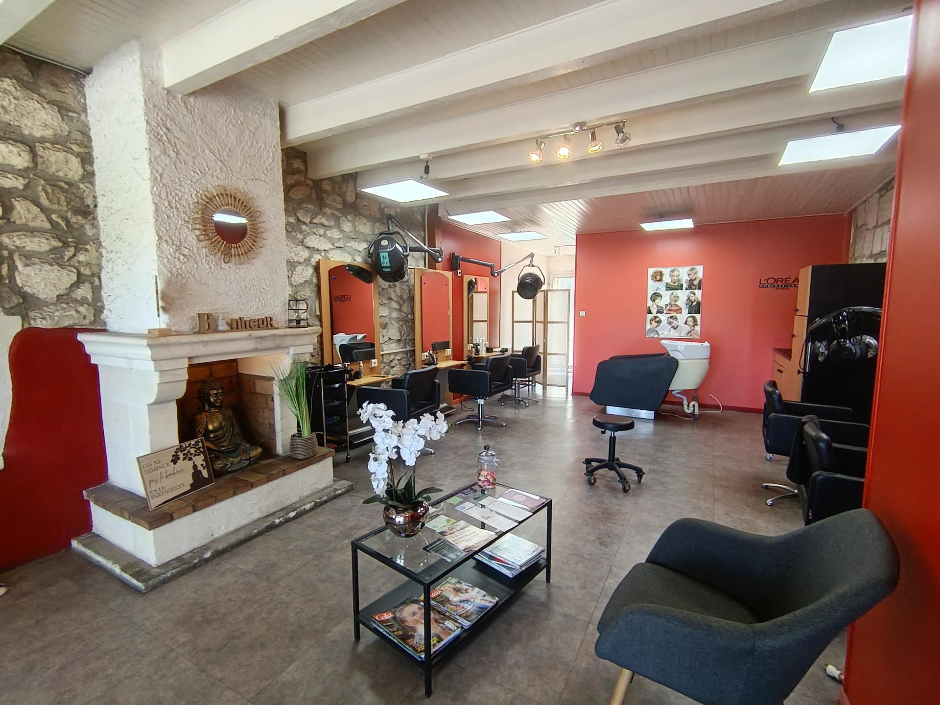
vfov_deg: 74.7
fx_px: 462
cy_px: 352
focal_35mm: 17
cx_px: 470
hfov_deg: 91.0
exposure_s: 1/50
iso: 431
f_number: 2.2
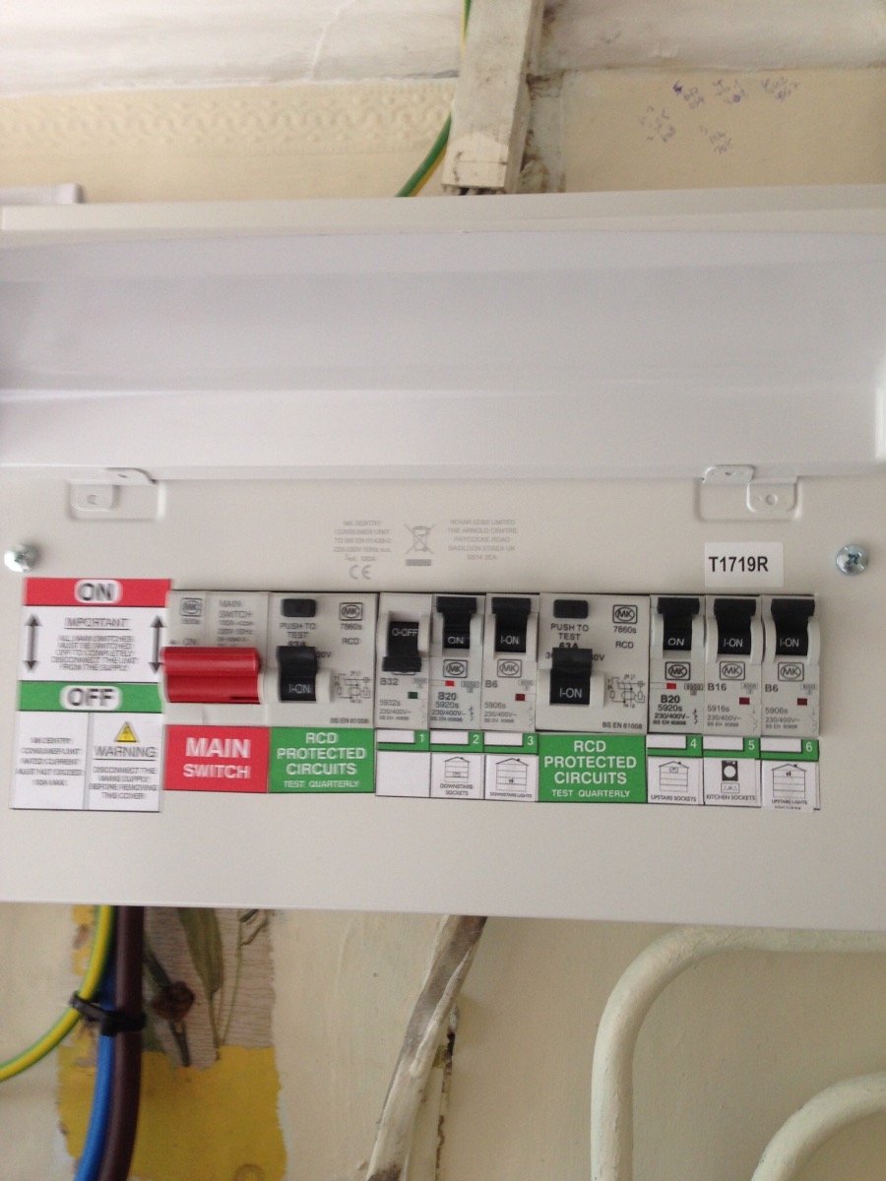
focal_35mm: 33
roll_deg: +0.5
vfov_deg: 55.4
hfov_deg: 42.9
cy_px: 590
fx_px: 1126
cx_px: 443
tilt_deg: +6.4
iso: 64
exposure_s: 1/20
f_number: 2.4
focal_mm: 4.12
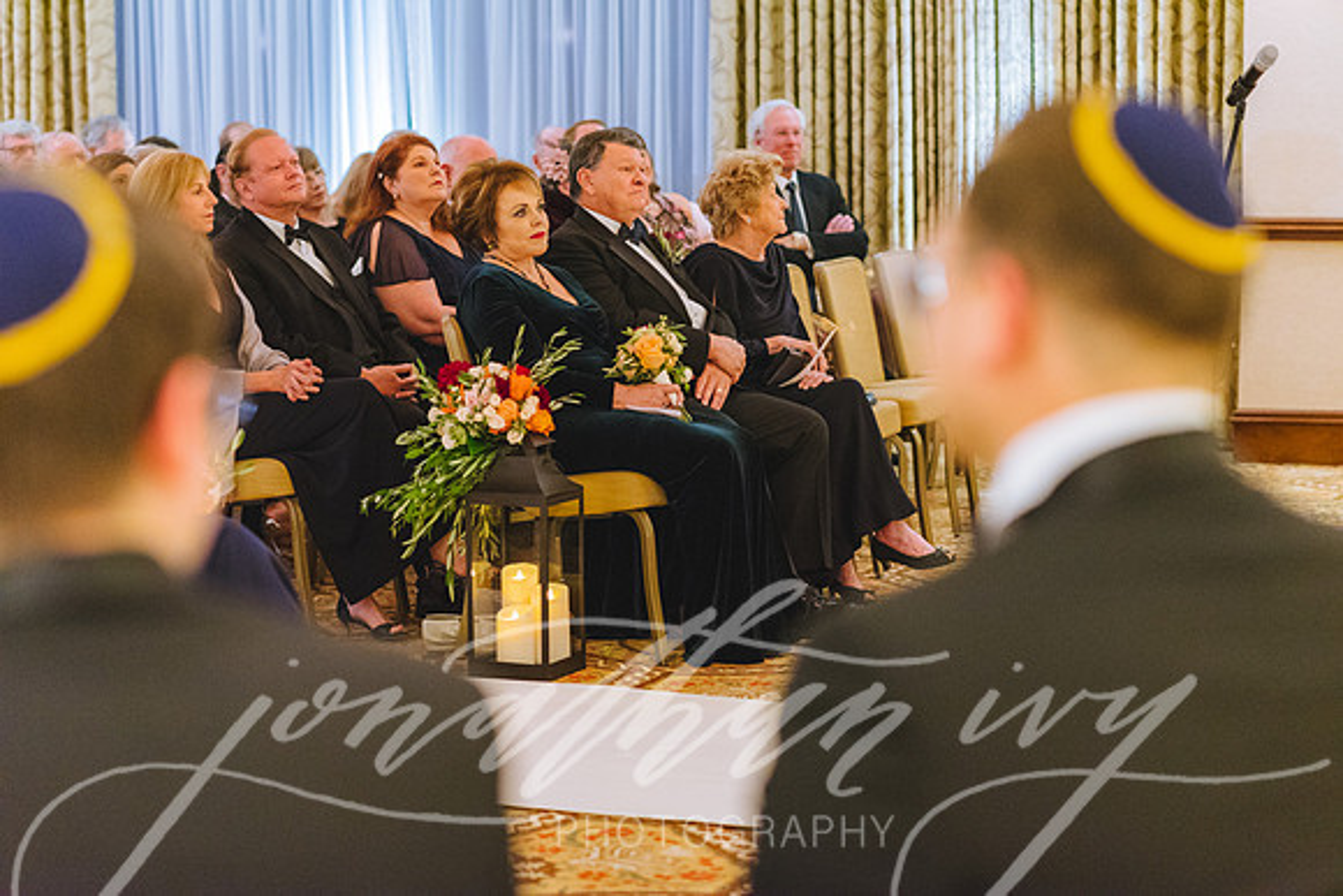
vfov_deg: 16.1
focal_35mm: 85
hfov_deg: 23.9
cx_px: 672
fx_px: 3173
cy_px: 448
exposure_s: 1/100
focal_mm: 85
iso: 3200
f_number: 2.8
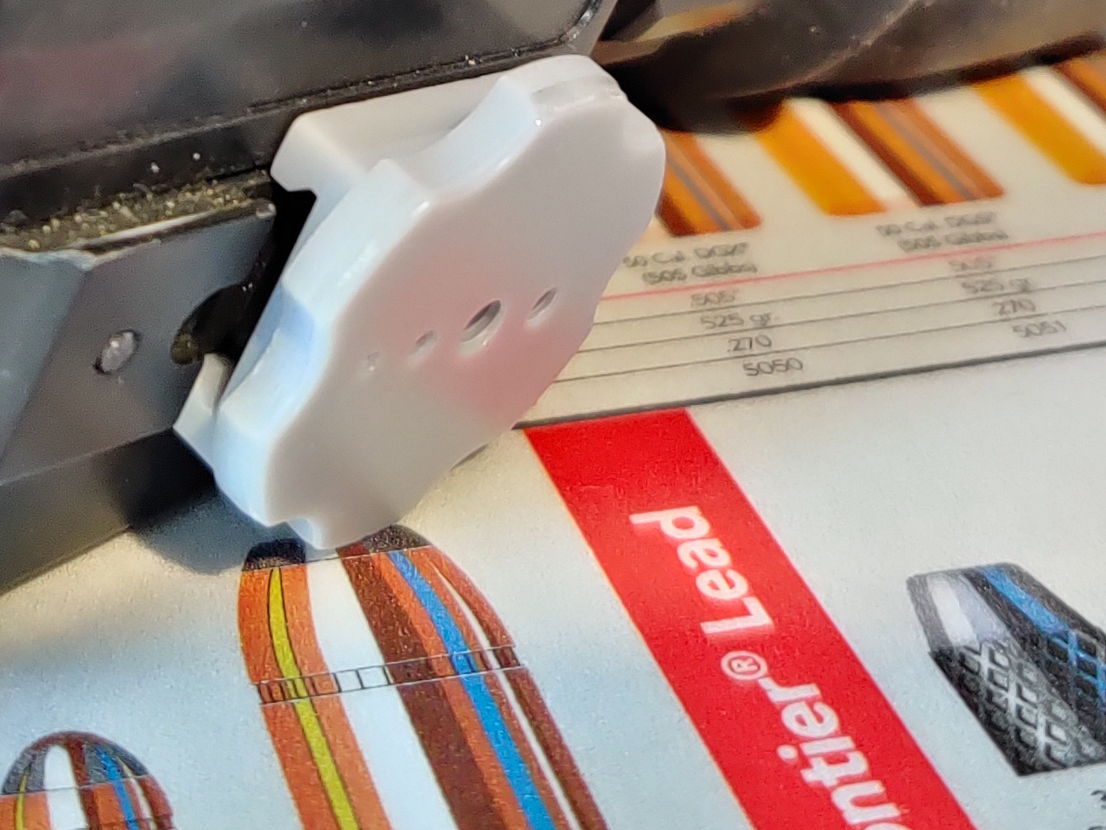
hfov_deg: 22.7
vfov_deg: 16.4
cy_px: -264
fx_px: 2716
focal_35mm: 85
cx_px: 216
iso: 1250
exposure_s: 1/20
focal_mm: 4.75
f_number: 1.65
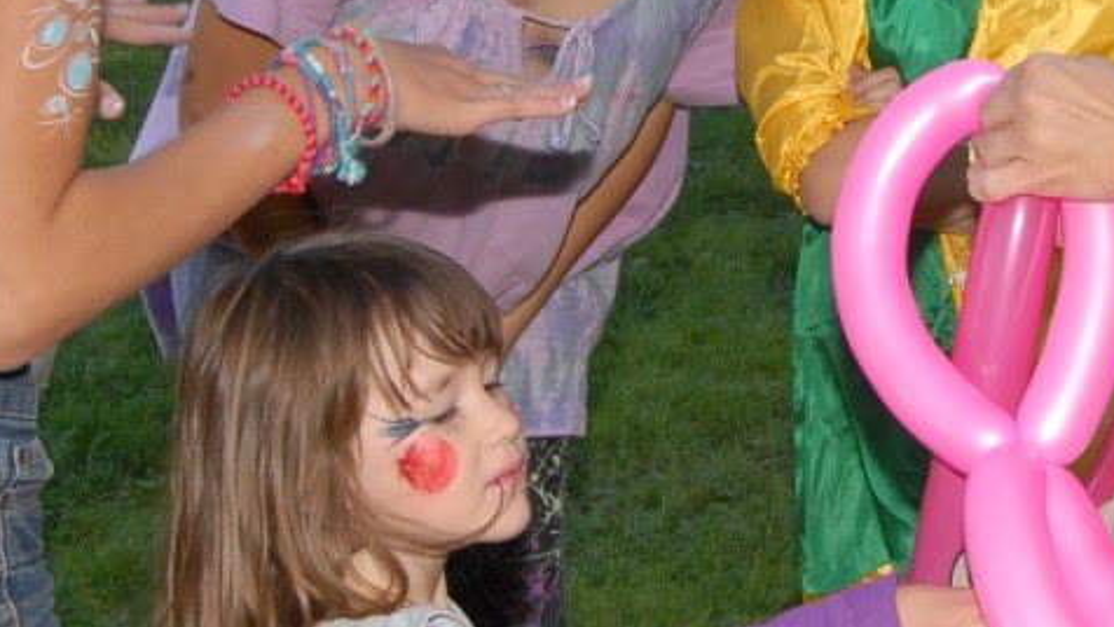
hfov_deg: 16.6
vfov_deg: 9.5
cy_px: 112
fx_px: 3782
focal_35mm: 128
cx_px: 893
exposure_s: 1/200
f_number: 6.3
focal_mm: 24
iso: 200
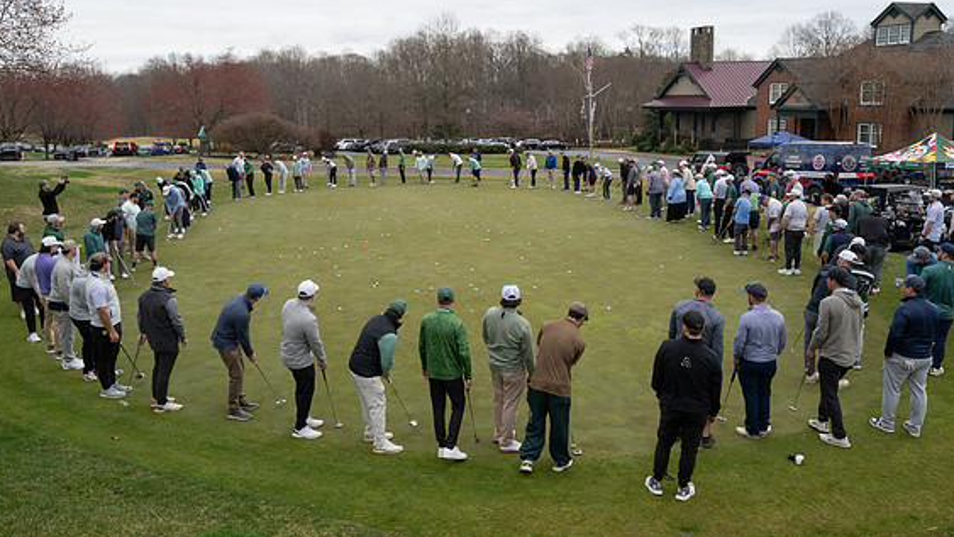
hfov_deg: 69.8
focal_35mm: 27
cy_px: 205
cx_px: 459
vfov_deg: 42.6
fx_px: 683
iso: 400
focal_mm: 24
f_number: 5.6
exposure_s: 1/320
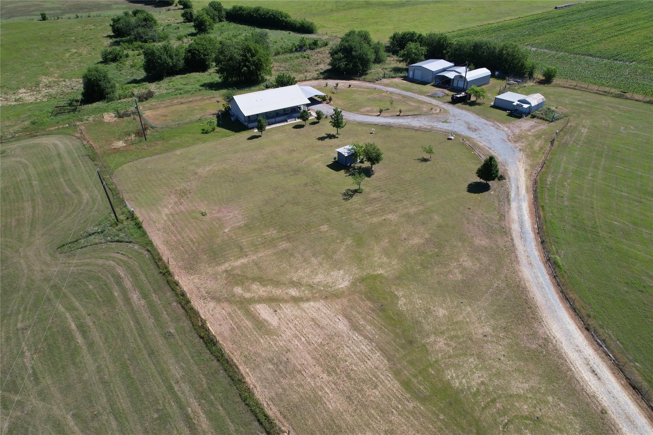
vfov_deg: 57.2
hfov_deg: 78.6
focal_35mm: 22
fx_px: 399
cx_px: 326
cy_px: 218
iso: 100
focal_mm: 8.38
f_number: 2.8
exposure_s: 1/1500
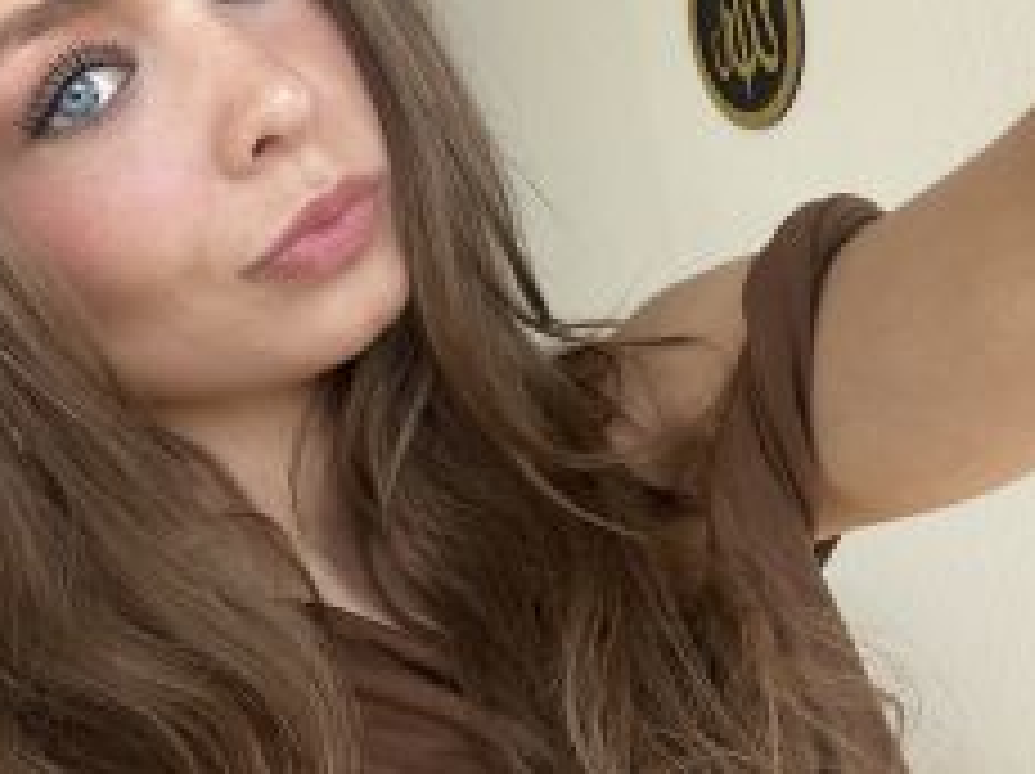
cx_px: 414
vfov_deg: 31.8
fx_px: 1344
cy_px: 250
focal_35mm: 45
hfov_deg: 41.9
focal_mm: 2.71
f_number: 2.2
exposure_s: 1/121
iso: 64
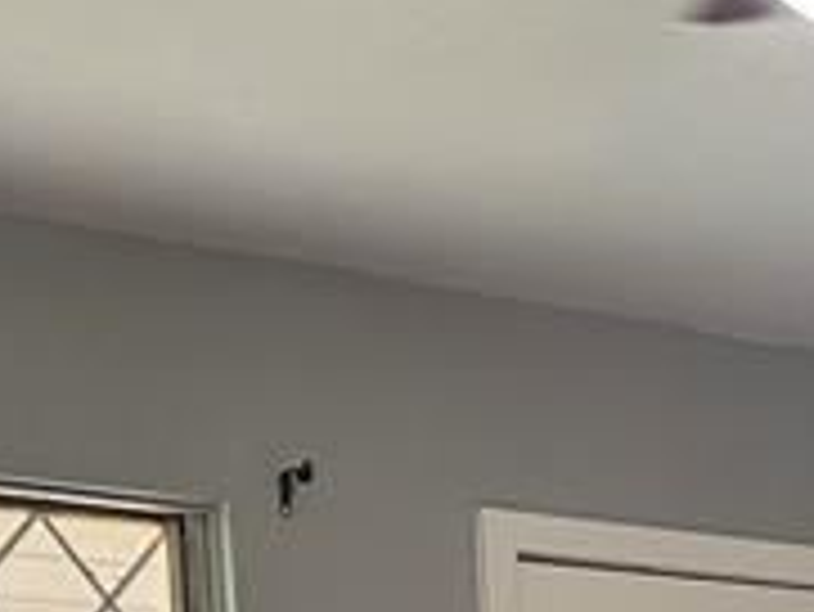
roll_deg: +1.4
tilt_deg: -2.7
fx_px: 3200
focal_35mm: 136
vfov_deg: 9.9
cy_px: 1341
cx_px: 1057
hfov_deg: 13.9
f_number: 1.78
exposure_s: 1/60
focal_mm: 6.86
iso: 250
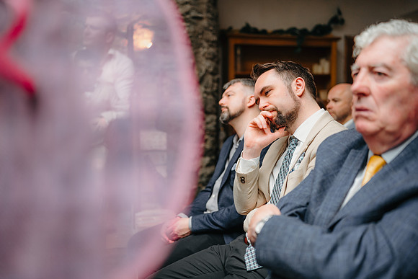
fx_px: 406
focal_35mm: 35
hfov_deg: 54.4
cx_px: 209
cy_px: 140
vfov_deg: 37.9
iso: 100
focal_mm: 35
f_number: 1.6
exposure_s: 1/320
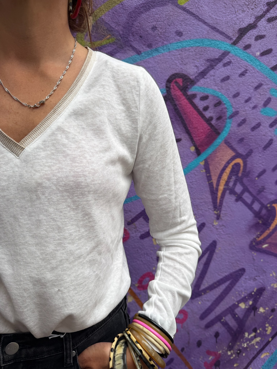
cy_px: 184
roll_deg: -2.4
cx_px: 138
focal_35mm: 24
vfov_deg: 71.6
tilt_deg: -10.4
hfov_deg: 56.8
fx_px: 256
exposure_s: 1/1522
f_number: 1.78
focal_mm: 6.76
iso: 80
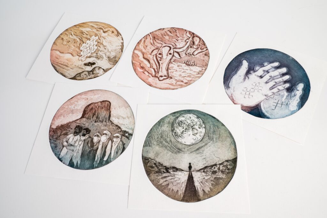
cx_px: 164
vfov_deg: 42.9
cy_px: 109
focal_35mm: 30
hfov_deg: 61.1
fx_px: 277
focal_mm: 30.5
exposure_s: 1/4
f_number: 20
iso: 100
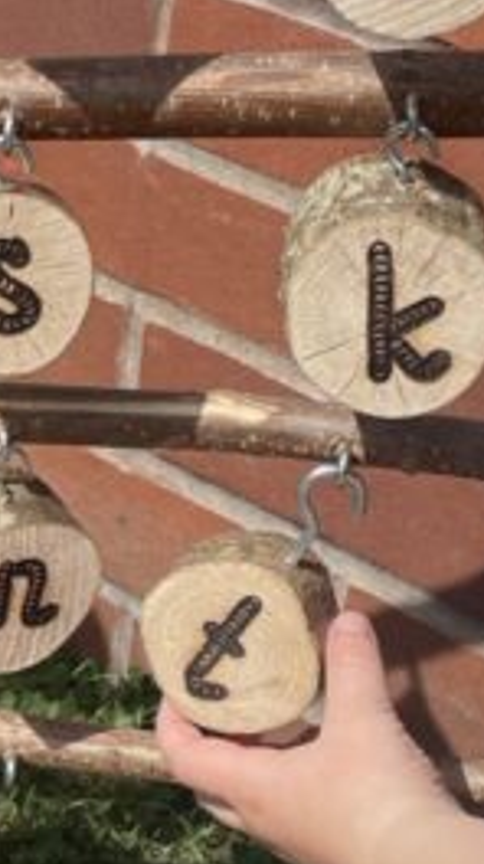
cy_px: 514
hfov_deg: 10.5
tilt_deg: -31.6
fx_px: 2516
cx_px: -278
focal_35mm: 110
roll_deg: -2.6
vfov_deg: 19.5
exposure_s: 1/2747
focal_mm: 4.2
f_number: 1.6
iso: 32
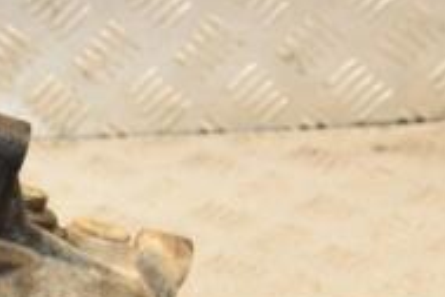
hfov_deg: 11.3
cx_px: 2
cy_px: 387
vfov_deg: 7.5
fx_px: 2237
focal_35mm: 181
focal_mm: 38
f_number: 5.6
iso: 800
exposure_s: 1/200
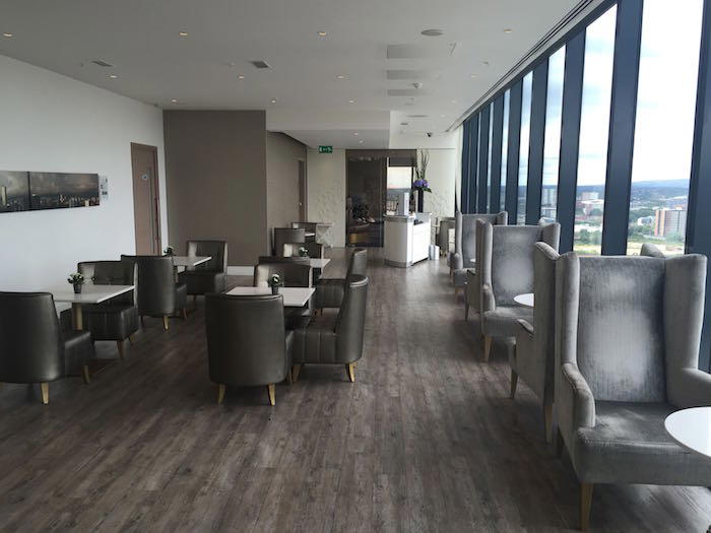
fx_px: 596
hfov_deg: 61.7
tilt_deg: -9.5
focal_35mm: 29
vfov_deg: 48.2
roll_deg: -0.2
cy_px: 266
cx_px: 356
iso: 32
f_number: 2.2
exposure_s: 1/138
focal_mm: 4.15
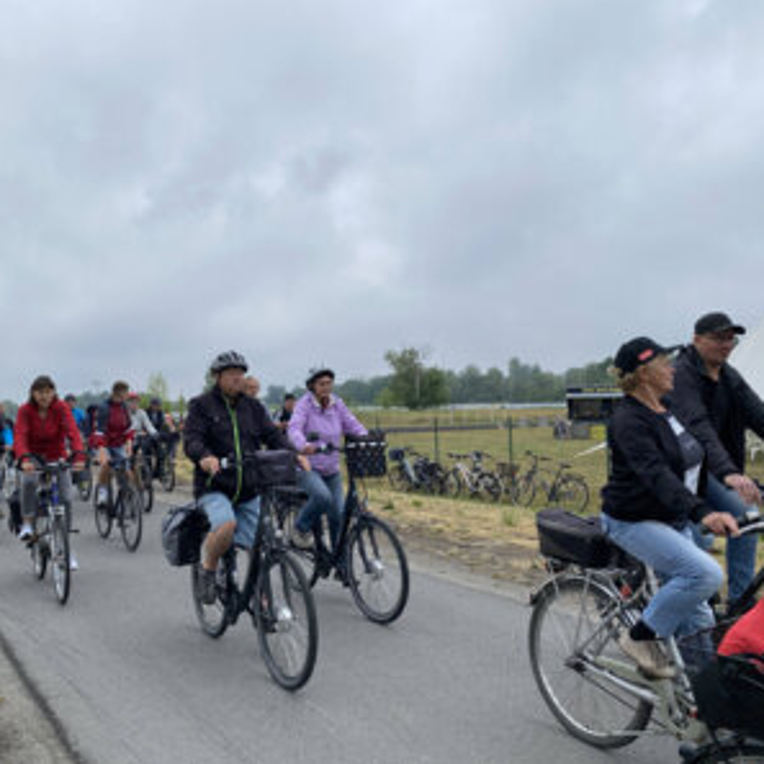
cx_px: 286
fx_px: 774
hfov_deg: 52.0
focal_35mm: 31
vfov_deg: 52.5
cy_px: 383
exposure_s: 1/1996
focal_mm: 4.2
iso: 32
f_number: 1.8
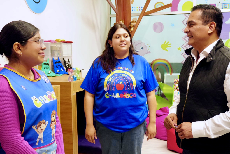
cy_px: 76
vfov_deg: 30.1
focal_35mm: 45
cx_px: 120
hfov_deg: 43.9
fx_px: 285
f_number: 4
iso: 2500
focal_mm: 23
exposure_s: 1/80
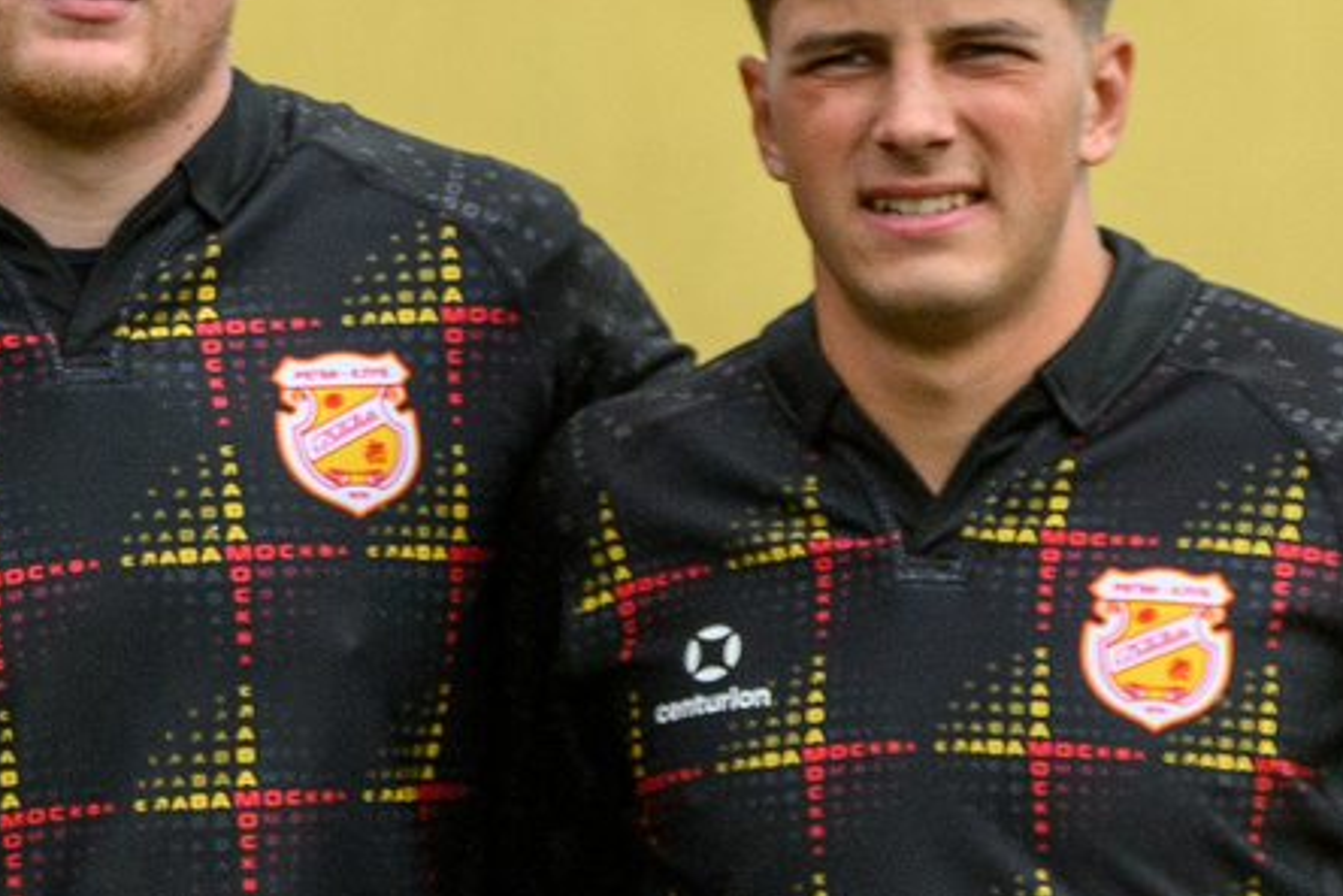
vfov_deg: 1.3
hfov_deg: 2.0
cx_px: -1543
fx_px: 38646
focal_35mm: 1036
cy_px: 1273
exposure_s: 1/1600
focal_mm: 175
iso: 400
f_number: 5.6
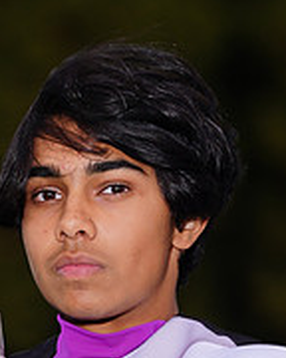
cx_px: 112
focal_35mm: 720
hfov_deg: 2.2
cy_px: 396
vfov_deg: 2.7
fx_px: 7618
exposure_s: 1/160
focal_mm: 238
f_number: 5.6
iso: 200
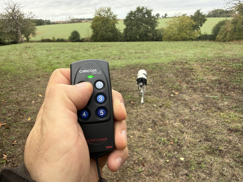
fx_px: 168
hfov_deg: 71.6
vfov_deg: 56.8
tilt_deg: -22.5
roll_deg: +3.4
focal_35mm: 24
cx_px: 122
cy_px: 91
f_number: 2.2
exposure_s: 1/255
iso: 50
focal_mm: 2.22
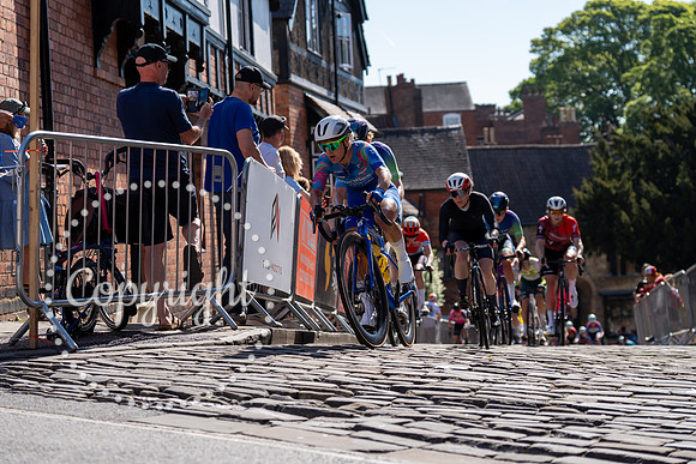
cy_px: 232
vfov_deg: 19.5
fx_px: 1354
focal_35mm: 70
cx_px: 348
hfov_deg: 28.8
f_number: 3.5
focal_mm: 70
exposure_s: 1/1000
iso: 100
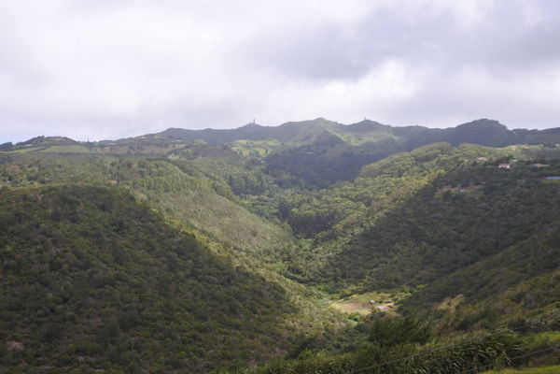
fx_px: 700
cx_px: 280
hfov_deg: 43.6
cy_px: 187
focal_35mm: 45
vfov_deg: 29.9
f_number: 4.5
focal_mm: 16.8
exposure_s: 1/800
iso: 160
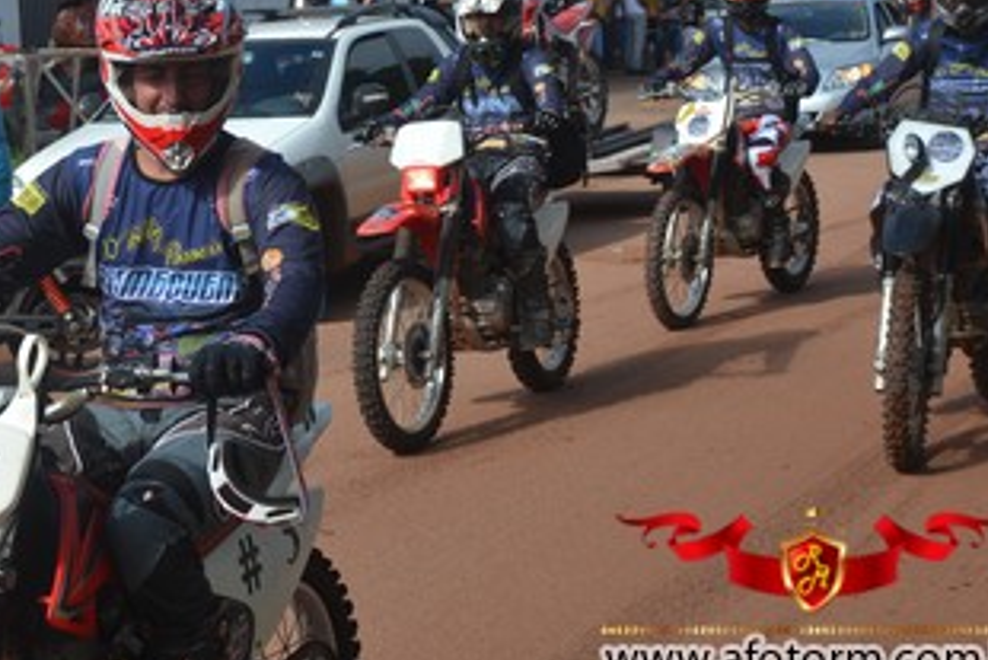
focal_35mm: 87
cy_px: 236
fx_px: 2389
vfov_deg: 15.7
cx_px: 335
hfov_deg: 23.3
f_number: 8
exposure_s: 1/250
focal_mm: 40
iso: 100
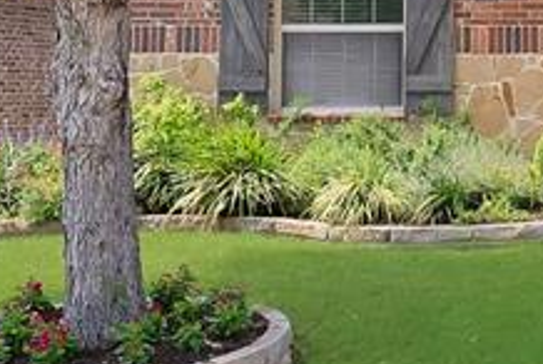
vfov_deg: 22.0
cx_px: 760
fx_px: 921
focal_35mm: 61
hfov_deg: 26.3
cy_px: 57
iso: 640
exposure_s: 1/250
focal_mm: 13
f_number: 9
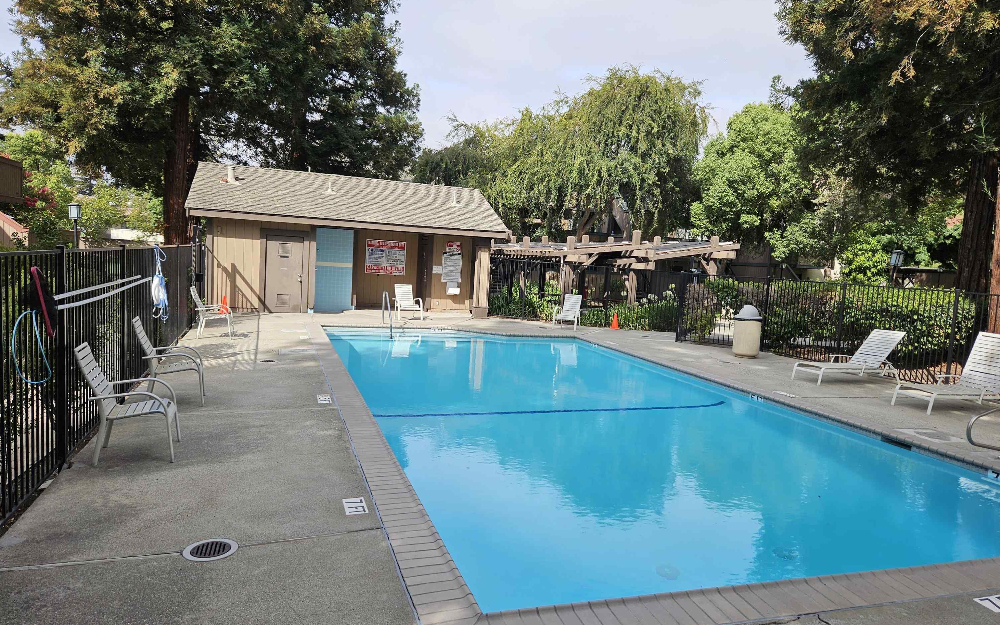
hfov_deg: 72.6
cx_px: 500
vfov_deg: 49.3
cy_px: 319
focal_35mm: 25
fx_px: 681
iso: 25
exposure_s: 1/1272
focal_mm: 5.4
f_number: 1.8
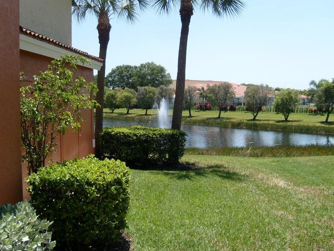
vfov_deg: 37.7
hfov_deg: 49.0
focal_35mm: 38
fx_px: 367
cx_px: 168
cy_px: 115
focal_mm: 5.8
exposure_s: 1/250
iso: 80
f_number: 7.1
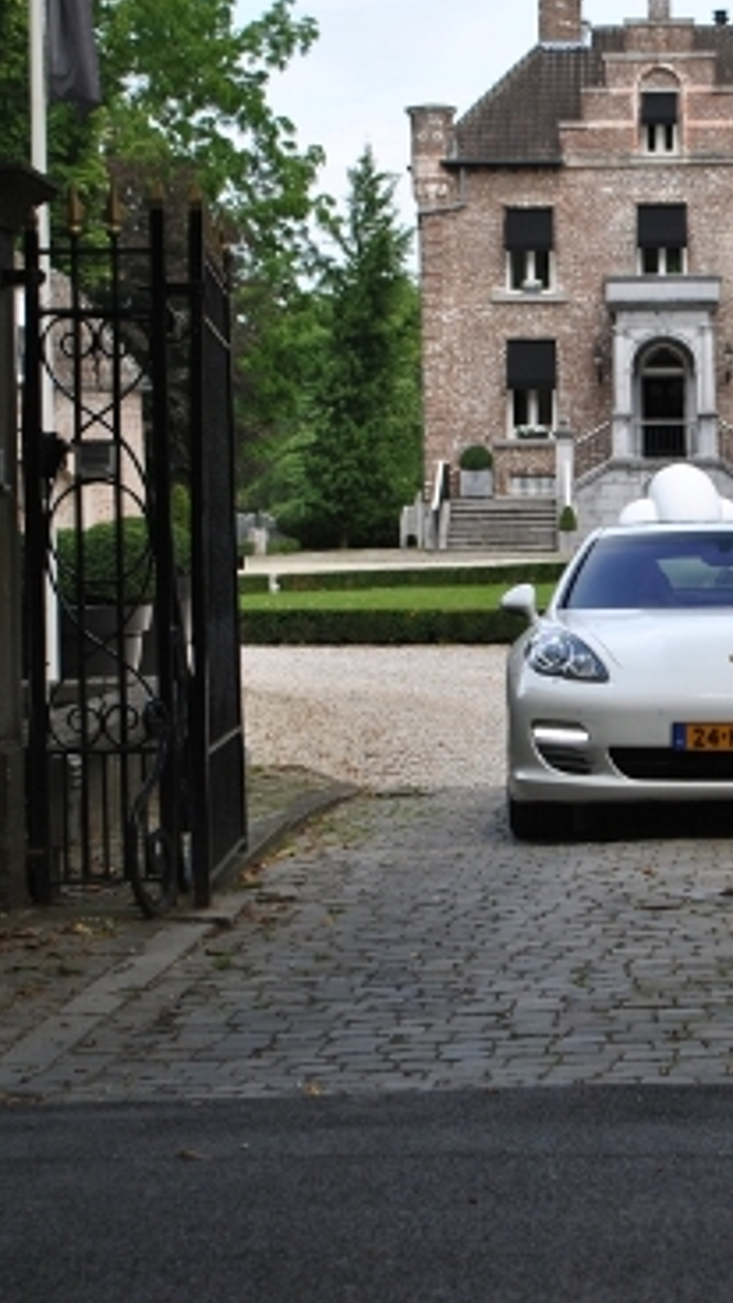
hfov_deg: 12.9
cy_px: 584
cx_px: 708
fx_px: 3213
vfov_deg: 22.9
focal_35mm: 93
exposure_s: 1/125
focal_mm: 34
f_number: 5.6
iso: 160
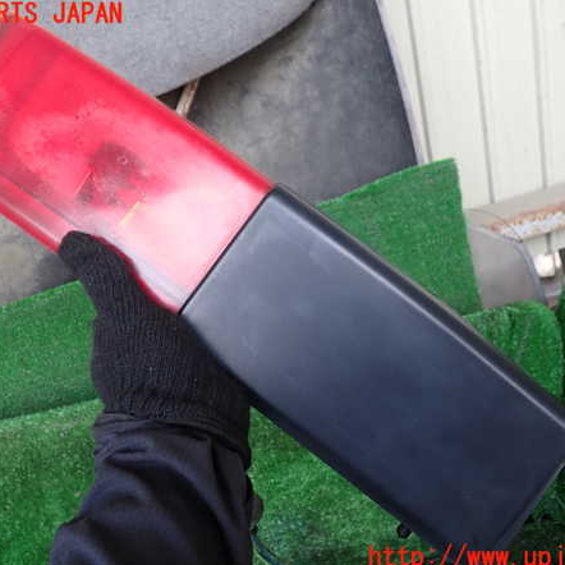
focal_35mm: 36
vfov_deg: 46.0
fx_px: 665
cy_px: 286
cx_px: 274
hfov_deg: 46.0
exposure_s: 1/80
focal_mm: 5.4
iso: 100
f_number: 2.3
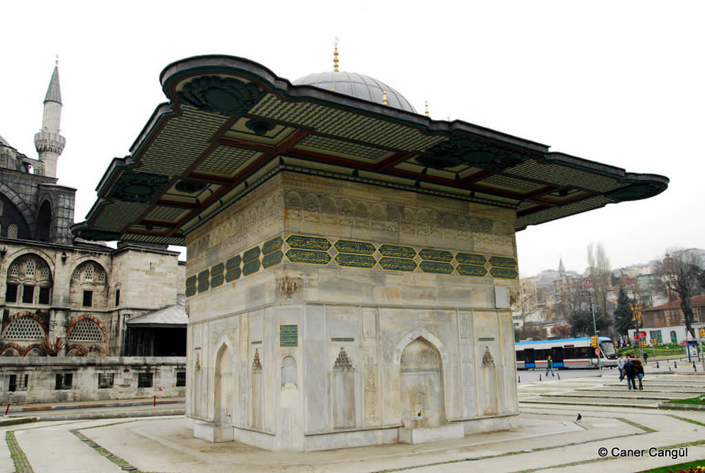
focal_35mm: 28
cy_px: 236
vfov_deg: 45.8
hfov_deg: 64.5
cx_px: 352
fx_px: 559
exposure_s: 1/160
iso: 250
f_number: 5.6
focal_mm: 19
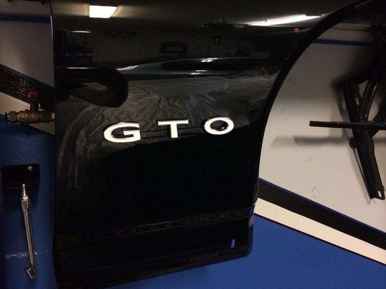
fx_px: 334
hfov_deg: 60.0
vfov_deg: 46.8
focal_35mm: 30
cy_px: 144
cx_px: 193
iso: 320
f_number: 2.2
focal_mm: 4.12
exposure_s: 1/15
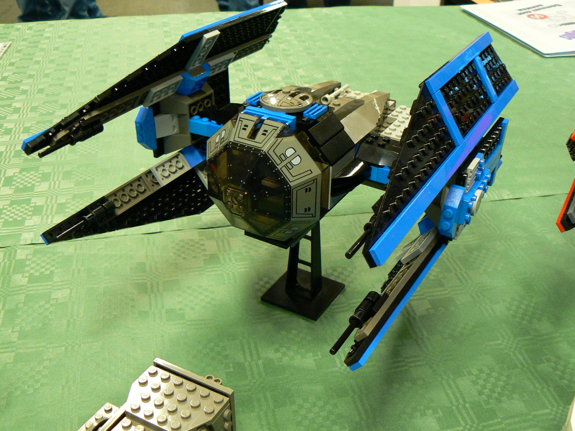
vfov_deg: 38.7
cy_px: 216
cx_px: 288
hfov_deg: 50.1
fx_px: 615
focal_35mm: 37
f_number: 2.8
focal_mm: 6
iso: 200
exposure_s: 1/13
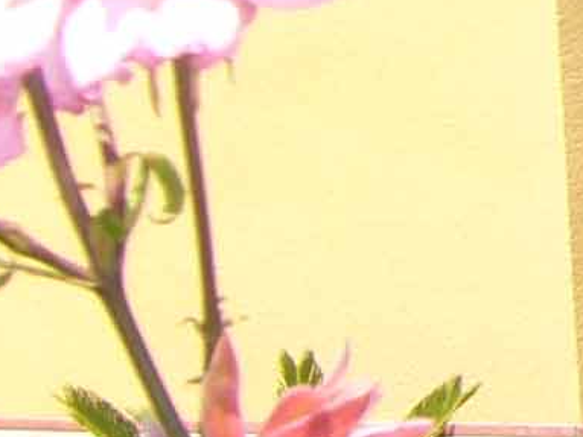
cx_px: 1734
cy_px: -41
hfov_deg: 7.5
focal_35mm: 234
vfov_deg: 6.3
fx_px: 3940
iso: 80
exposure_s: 1/125
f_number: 5.6
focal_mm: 5.8
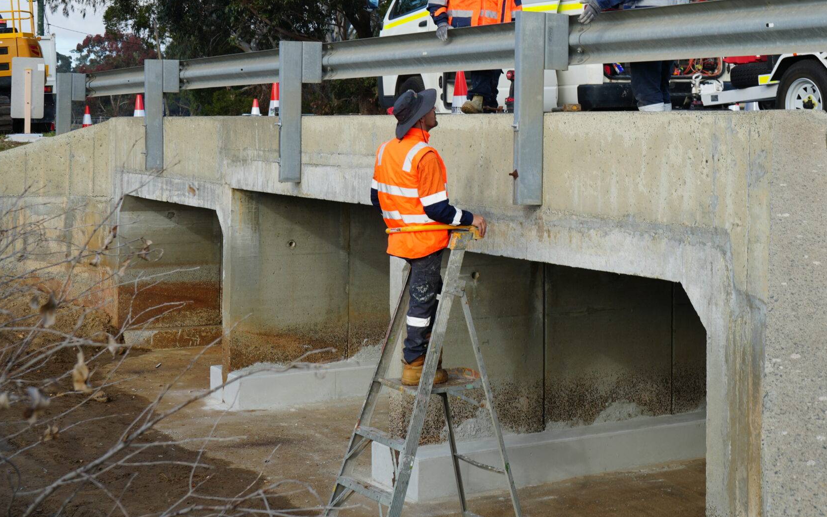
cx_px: 624
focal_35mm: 61
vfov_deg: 21.0
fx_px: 1375
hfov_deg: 32.8
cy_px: 95
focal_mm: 39
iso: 100
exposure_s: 1/125
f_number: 8
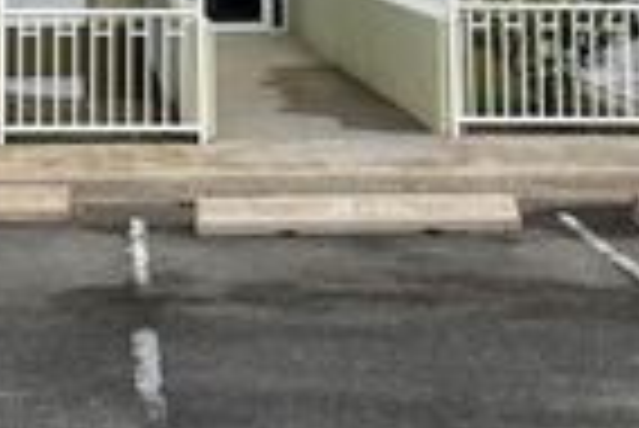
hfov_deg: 21.3
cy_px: -273
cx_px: 189
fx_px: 1688
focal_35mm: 95
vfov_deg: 13.4
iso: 50
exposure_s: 1/3745
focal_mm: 5.1
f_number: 1.6
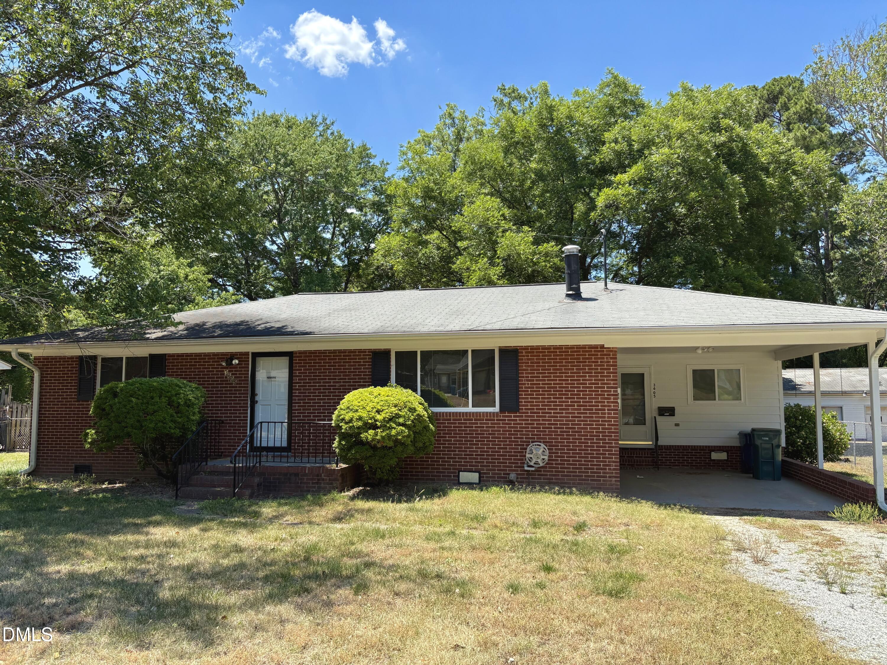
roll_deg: +0.0
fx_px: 666
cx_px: 444
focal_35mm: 26
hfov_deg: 67.3
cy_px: 332
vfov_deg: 53.1
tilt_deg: +5.1
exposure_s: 1/1239
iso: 50
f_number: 1.6
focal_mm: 5.96
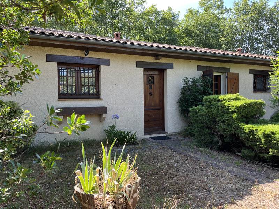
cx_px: 140
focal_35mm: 26
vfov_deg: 53.1
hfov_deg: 67.3
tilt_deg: -1.8
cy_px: 104
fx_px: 210
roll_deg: +0.9
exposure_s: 1/322
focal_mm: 5.1
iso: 50
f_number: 1.6
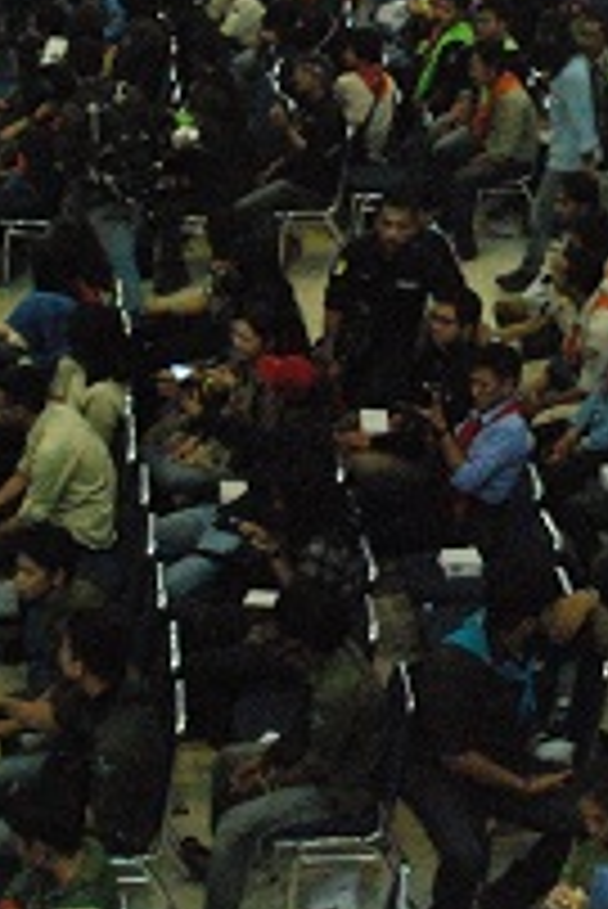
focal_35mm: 92
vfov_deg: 21.9
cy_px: 196
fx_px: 2327
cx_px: 527
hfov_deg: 14.8
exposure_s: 1/30
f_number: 5
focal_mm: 20
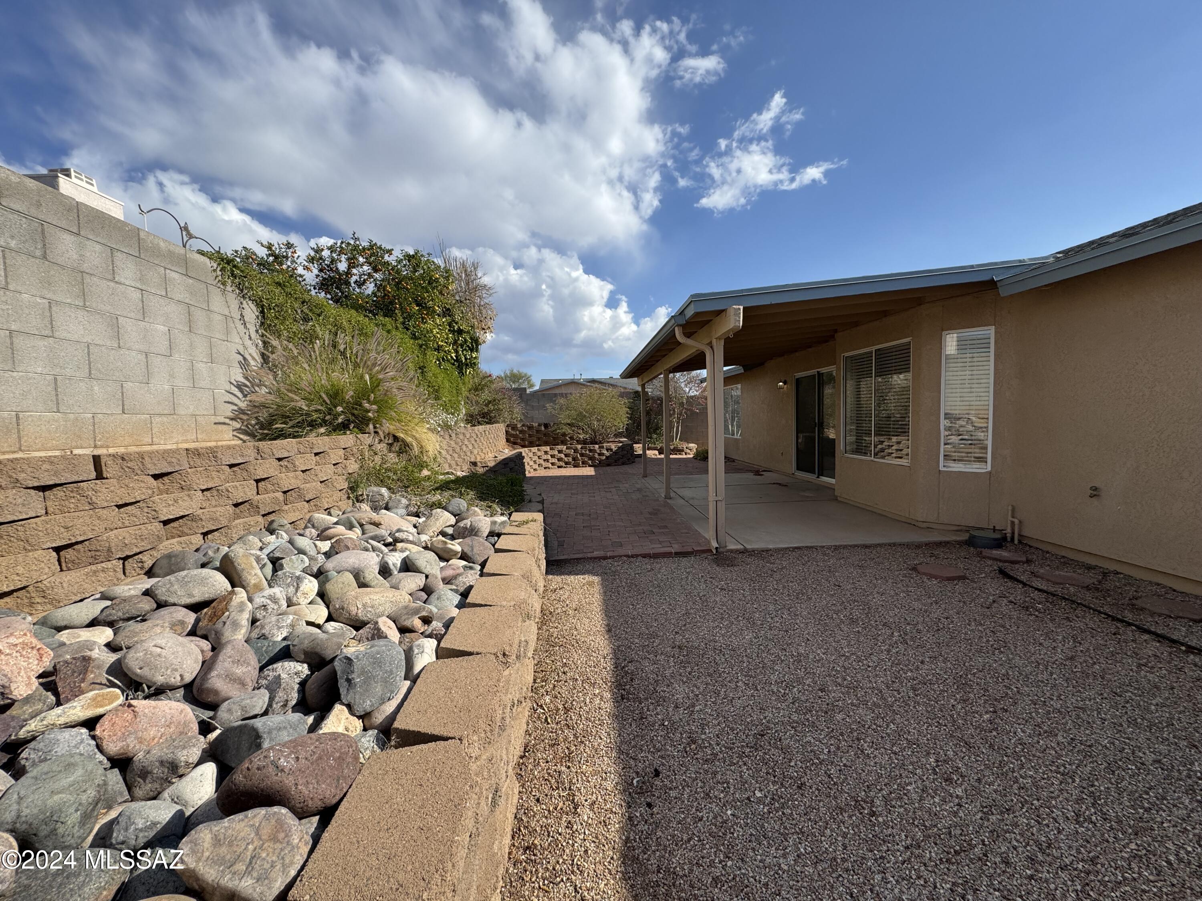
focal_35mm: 14
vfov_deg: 85.7
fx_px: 486
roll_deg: +1.1
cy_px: 450
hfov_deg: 102.1
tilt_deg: -4.2
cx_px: 601
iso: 40
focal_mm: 2.22
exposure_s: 1/1880
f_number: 2.2
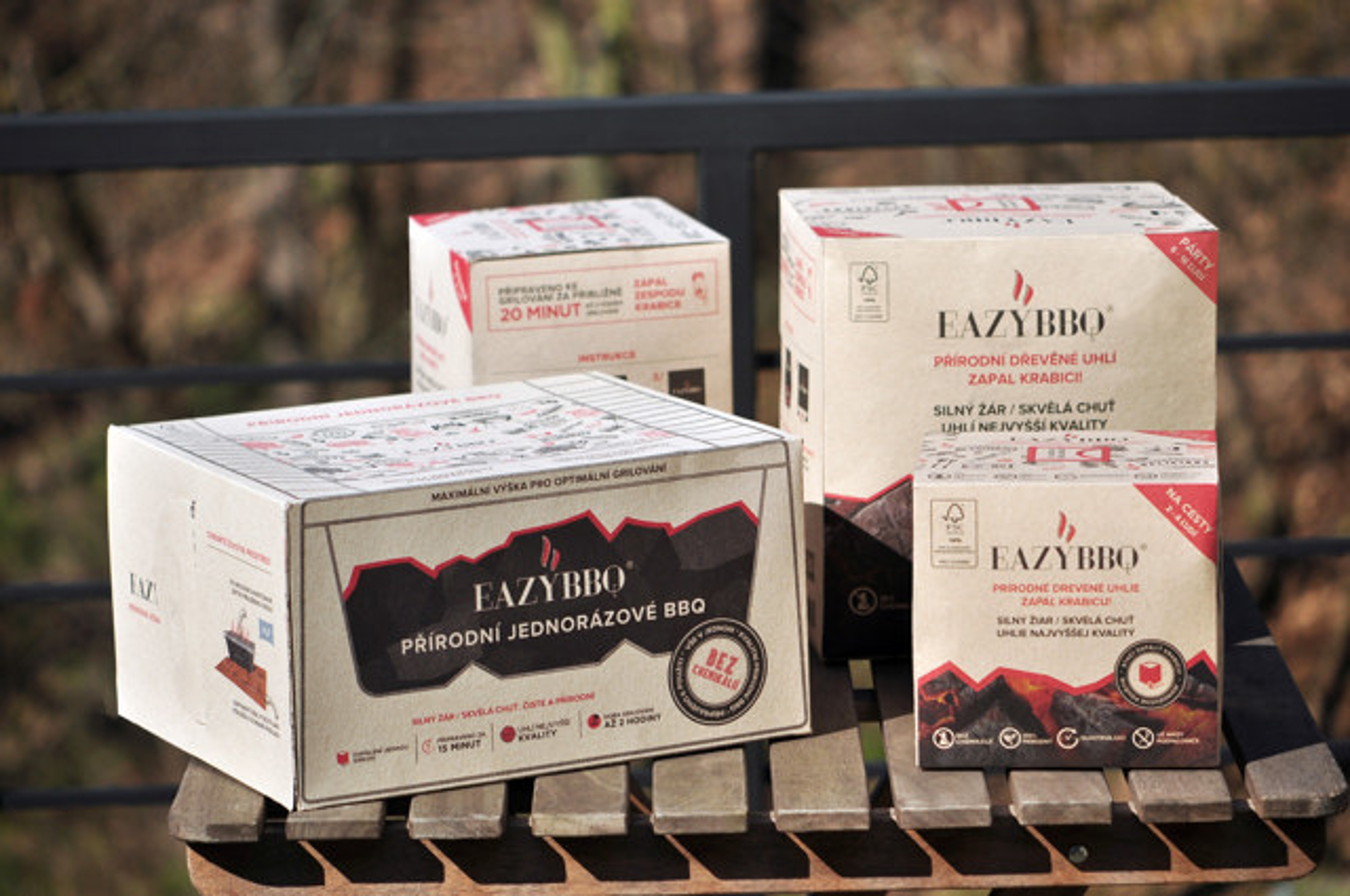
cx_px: 675
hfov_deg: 16.1
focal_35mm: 128
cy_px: 448
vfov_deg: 10.7
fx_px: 4775
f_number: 4.5
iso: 158
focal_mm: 85
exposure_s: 1/4000
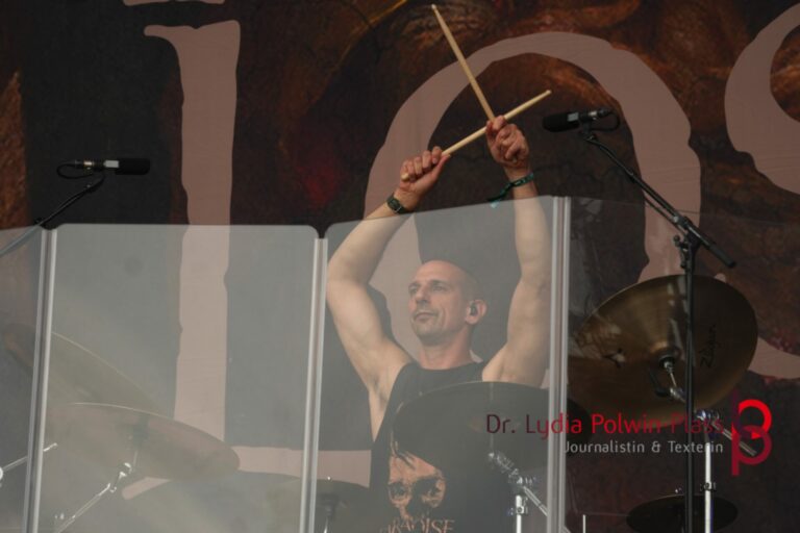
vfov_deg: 6.2
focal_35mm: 220
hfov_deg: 9.3
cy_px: 266
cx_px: 400
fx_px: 4900
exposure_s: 1/250
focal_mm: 147
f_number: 5.6
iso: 400
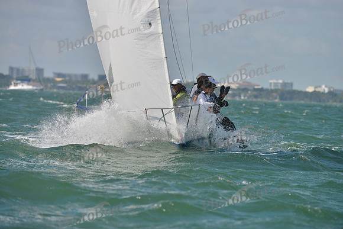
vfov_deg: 4.6
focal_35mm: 300
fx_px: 2859
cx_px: 172
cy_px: 114
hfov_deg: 6.9
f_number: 7.1
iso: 280
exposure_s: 1/1600
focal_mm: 300
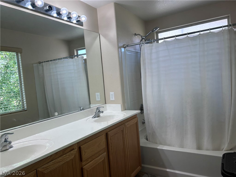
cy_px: 88
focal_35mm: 26
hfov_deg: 67.3
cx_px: 118
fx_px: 177
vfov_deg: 53.1
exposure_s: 1/179
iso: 50
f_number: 1.5
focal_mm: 5.7
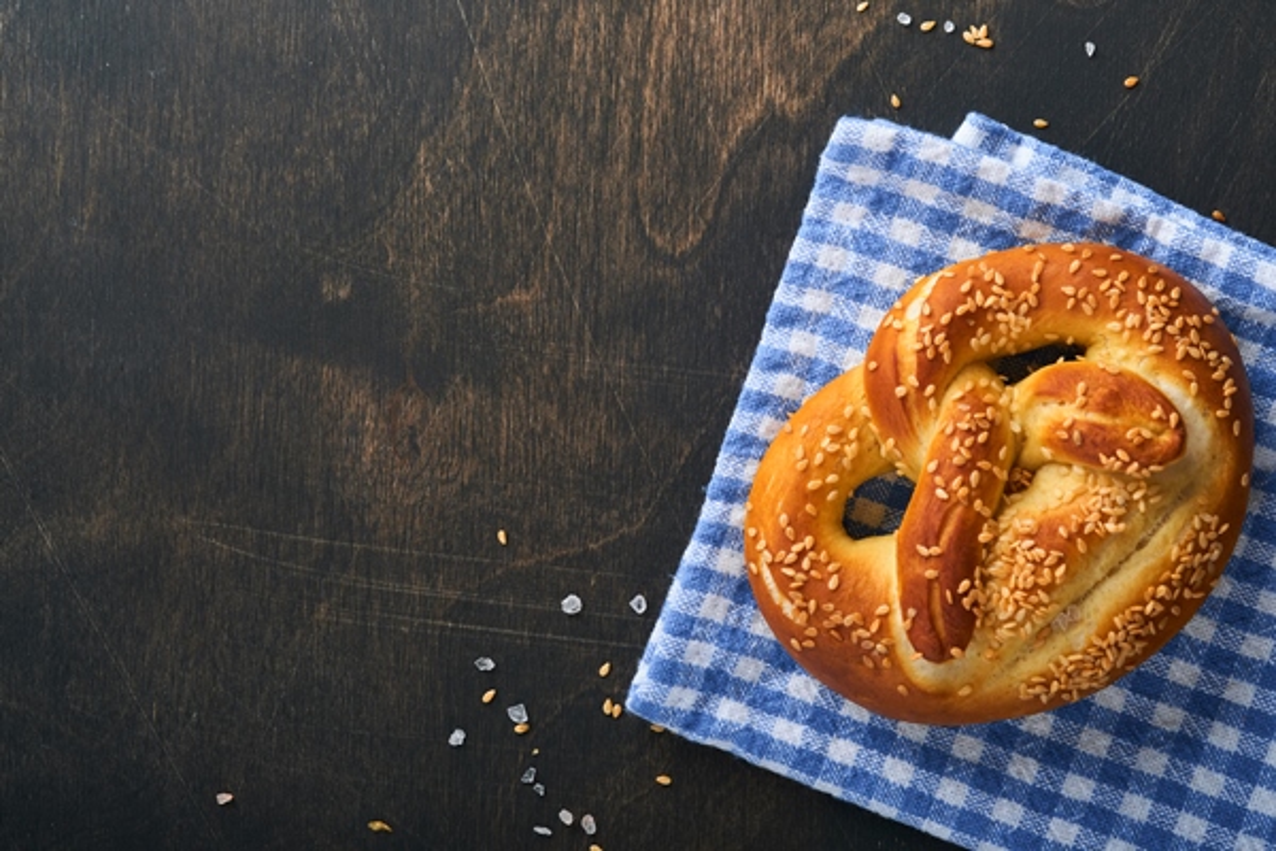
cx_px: 638
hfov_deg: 22.6
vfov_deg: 15.2
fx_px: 3190
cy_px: 426
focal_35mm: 90
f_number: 9
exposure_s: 1/160
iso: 160
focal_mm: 60
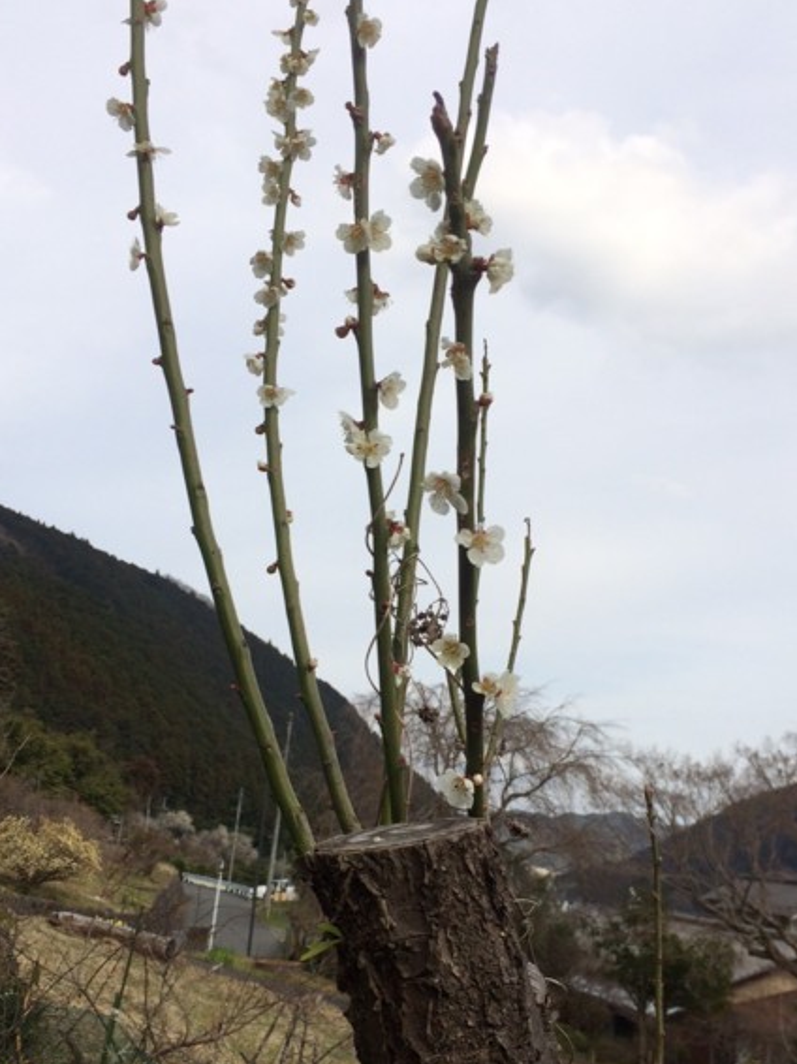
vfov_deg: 45.6
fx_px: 1260
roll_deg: -5.5
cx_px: 429
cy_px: 630
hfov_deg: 35.1
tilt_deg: +7.5
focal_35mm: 41
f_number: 2.2
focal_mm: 4.15
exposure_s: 1/2415
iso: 32
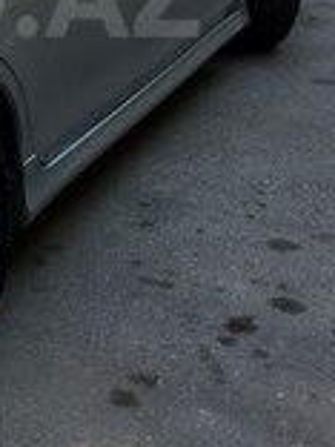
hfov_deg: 15.3
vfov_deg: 20.6
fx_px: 1187
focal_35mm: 92
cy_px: -6
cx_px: -94
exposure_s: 1/292
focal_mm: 4.15
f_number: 2.2
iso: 25
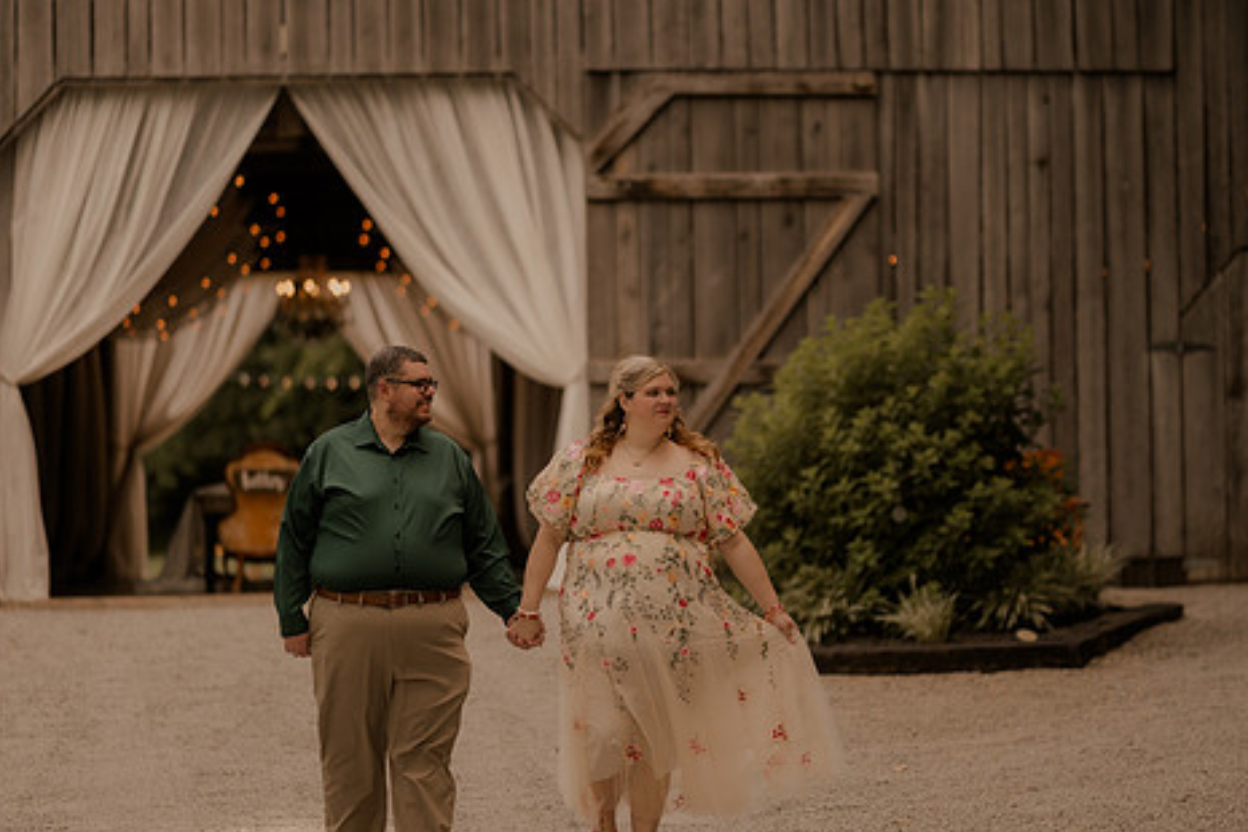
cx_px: 636
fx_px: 3674
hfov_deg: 19.3
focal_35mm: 106
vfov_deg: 12.9
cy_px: 408
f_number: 1.4
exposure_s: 1/6400
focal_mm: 85
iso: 250
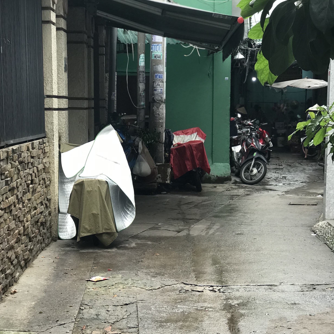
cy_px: 262
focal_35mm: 83
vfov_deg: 20.7
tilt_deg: -7.4
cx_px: 194
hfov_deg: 20.9
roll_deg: +0.1
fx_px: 906
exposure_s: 1/94
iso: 32
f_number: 2.8
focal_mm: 6.6
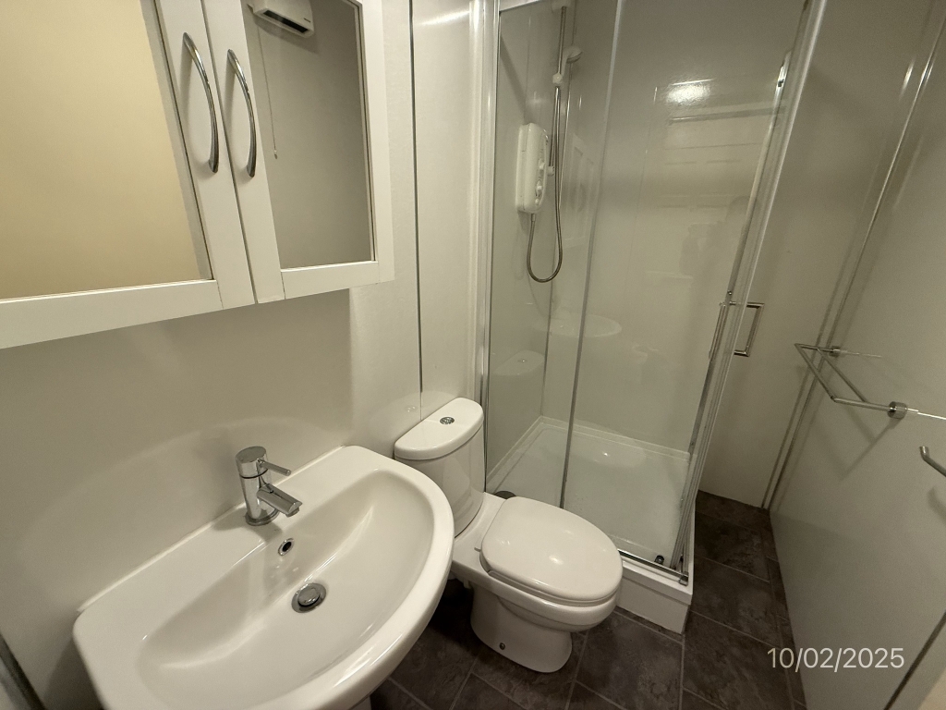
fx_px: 383
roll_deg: -0.7
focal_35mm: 14
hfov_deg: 102.1
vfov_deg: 85.7
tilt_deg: -19.3
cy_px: 355
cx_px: 473
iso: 400
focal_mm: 2.22
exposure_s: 1/60
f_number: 2.2
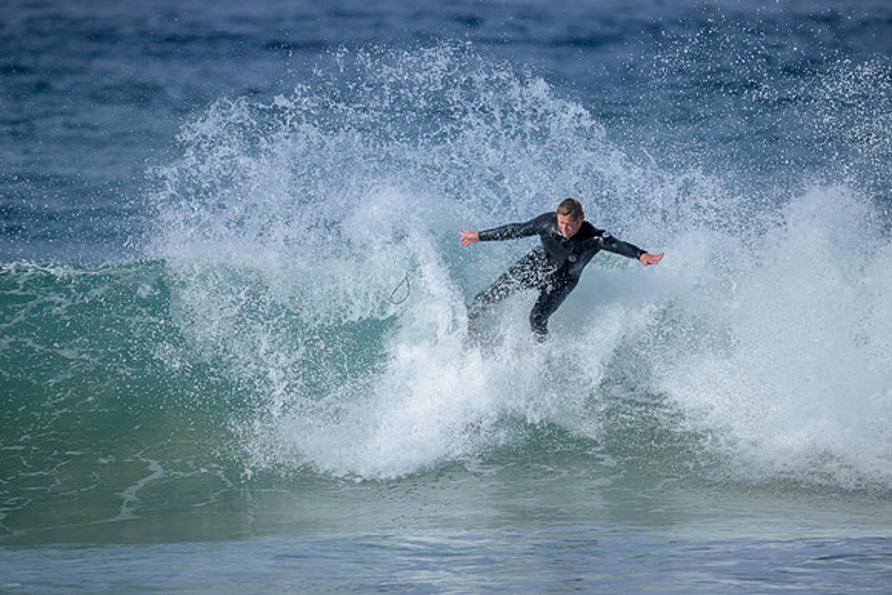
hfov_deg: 2.6
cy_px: 298
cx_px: 446
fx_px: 19826
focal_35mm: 800
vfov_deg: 1.7
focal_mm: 800
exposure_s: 1/2500
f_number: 6.3
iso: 360
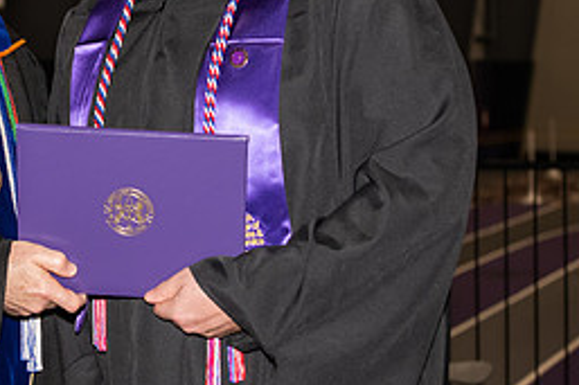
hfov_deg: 12.9
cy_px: 91
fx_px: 2539
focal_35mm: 158
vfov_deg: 8.7
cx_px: 61
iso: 1000
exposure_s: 1/200
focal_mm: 70
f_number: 5.6
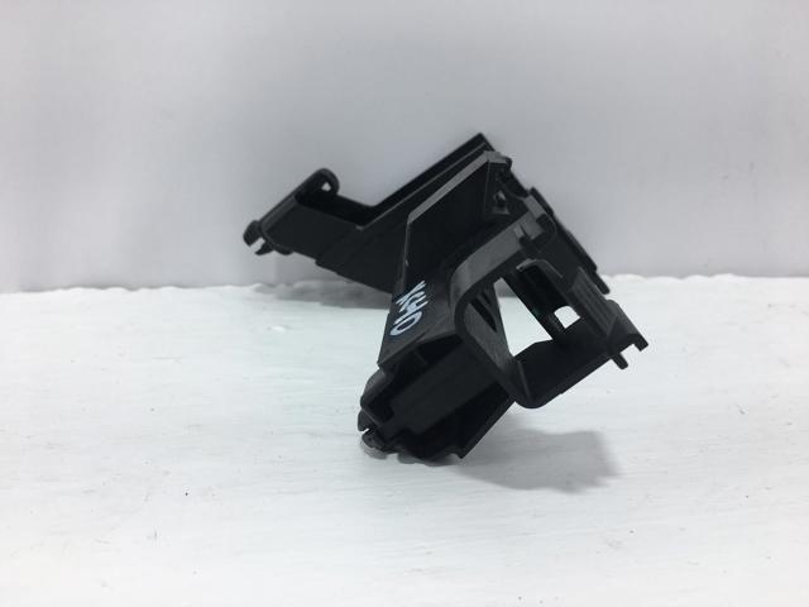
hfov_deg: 61.7
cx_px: 404
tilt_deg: -15.8
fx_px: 678
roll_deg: +1.7
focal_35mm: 29
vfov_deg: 48.2
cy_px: 304
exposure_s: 1/270
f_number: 2.2
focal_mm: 4.15
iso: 25
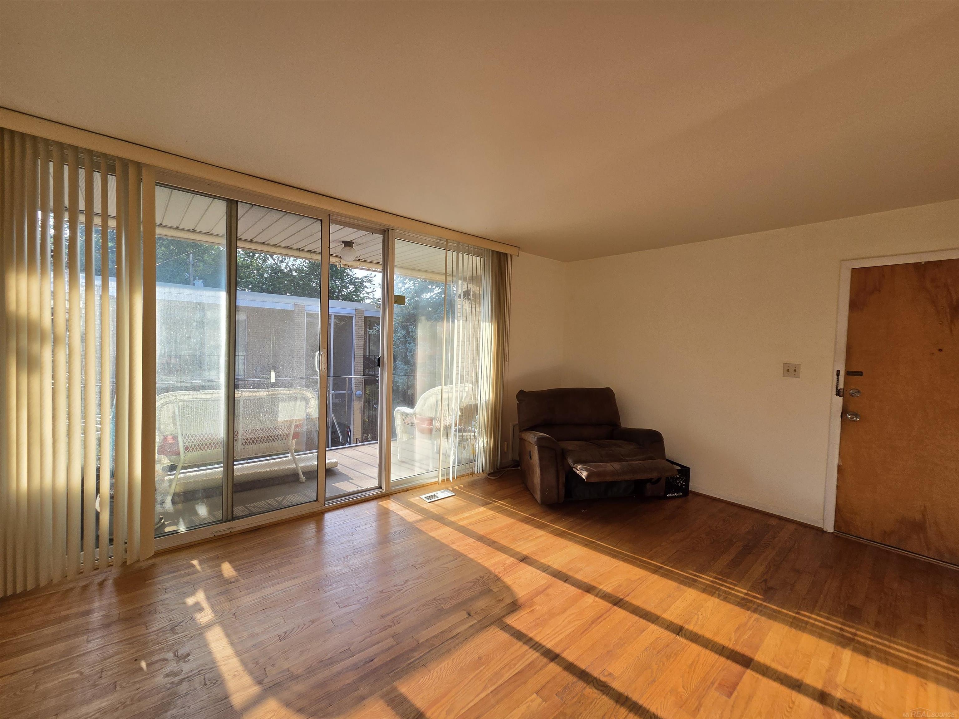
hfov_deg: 106.2
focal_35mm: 13
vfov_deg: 89.9
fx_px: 360
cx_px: 480
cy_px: 360
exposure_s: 1/529
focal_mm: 2.2
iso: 100
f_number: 2.2
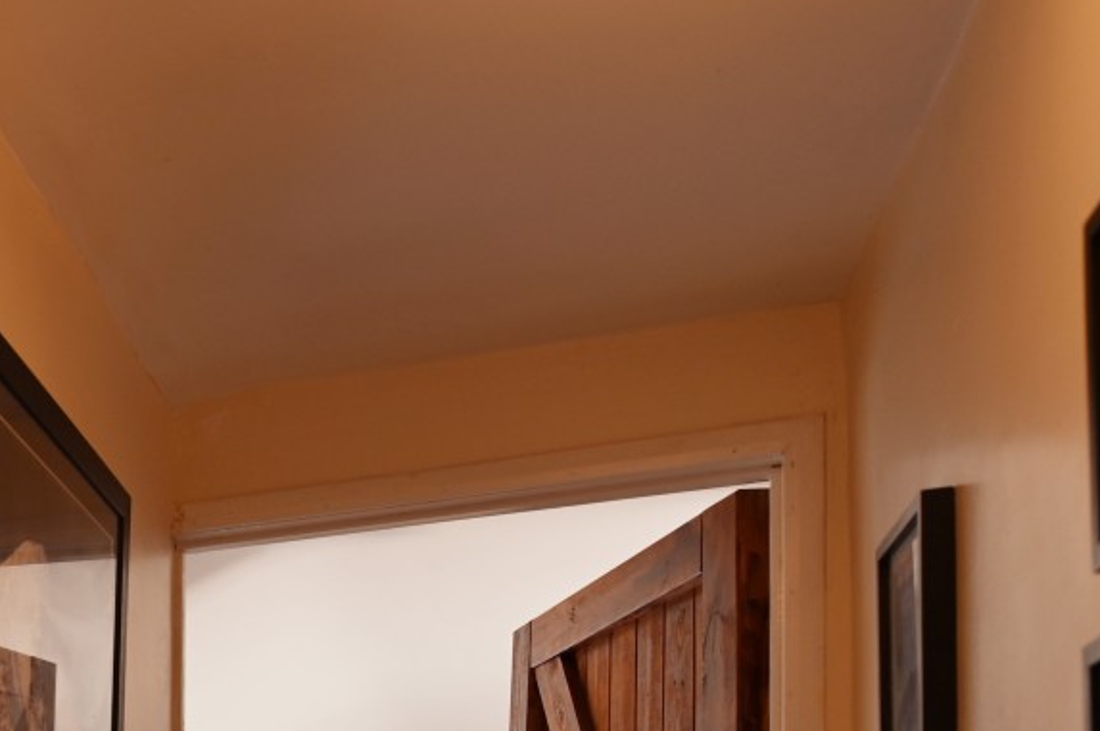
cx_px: -256
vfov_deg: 22.6
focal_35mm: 51
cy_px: 1028
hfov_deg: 31.7
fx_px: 1557
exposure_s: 1/50
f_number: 3.5
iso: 320
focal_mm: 18
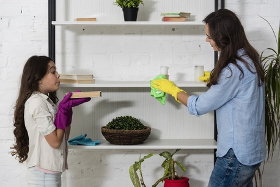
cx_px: 140
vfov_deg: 13.1
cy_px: 94
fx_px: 817
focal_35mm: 105
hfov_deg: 19.4
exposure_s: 1/160
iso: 320
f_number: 5
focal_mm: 105
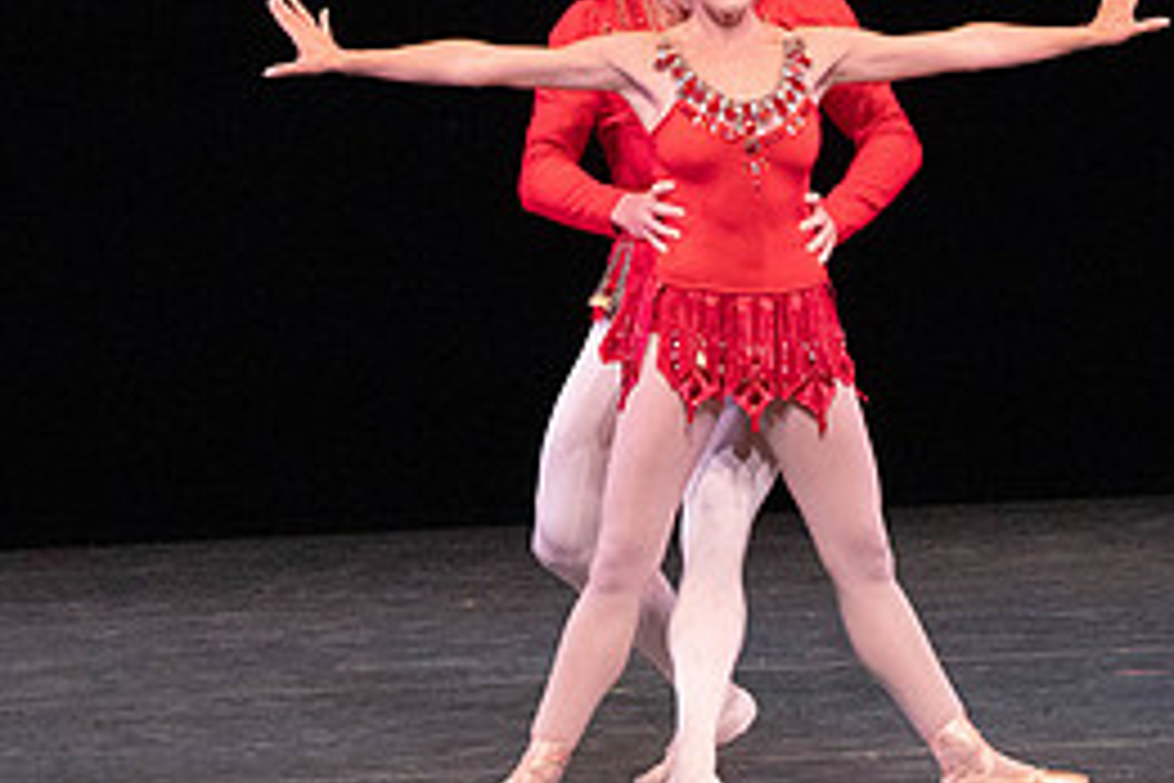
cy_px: 79
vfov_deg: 1.9
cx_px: 612
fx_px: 23217
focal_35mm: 712
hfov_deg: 2.9
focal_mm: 321
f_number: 11
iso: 16000
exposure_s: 1/500
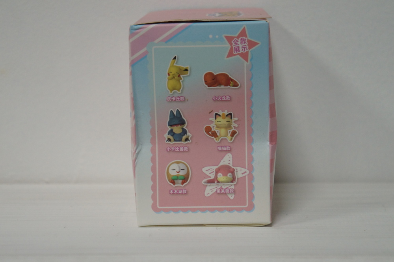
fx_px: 902
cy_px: 131
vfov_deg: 16.5
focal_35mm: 82
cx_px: 197
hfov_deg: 24.6
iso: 1600
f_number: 5.6
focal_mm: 55
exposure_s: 1/100
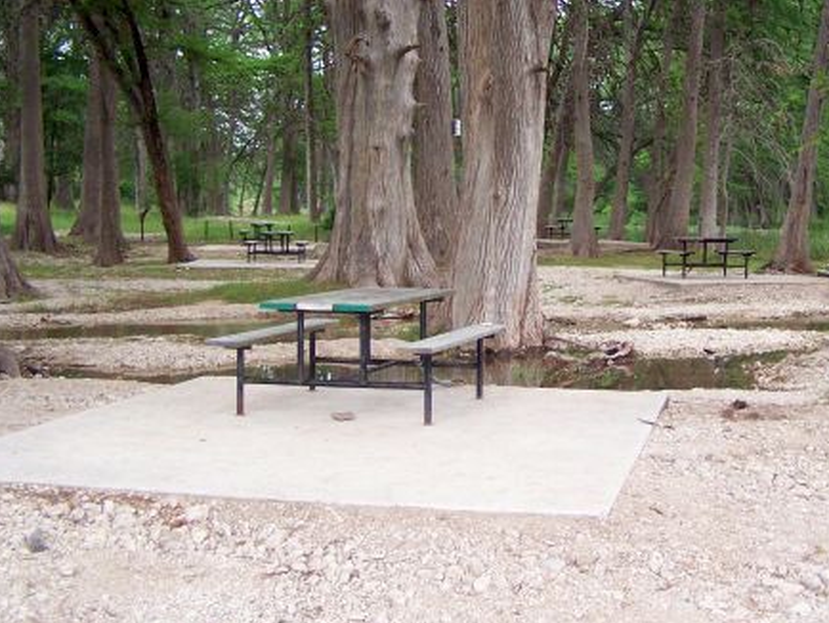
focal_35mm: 56
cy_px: 212
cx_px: 542
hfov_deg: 34.1
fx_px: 1342
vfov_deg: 26.0
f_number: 2.8
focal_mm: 6.3
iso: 140
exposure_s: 1/125
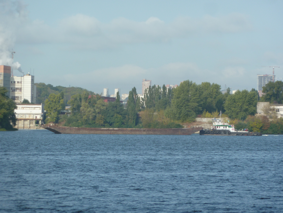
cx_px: 142
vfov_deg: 5.3
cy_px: 106
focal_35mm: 278
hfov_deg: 7.1
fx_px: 2273
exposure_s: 1/320
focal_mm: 45.7
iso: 80
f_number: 4.8
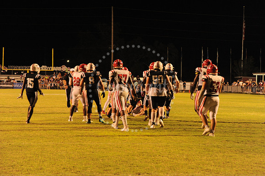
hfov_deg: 19.5
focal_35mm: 105
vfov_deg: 13.0
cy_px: 88
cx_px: 132
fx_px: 772
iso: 4000
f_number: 7.1
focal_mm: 105
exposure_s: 1/60
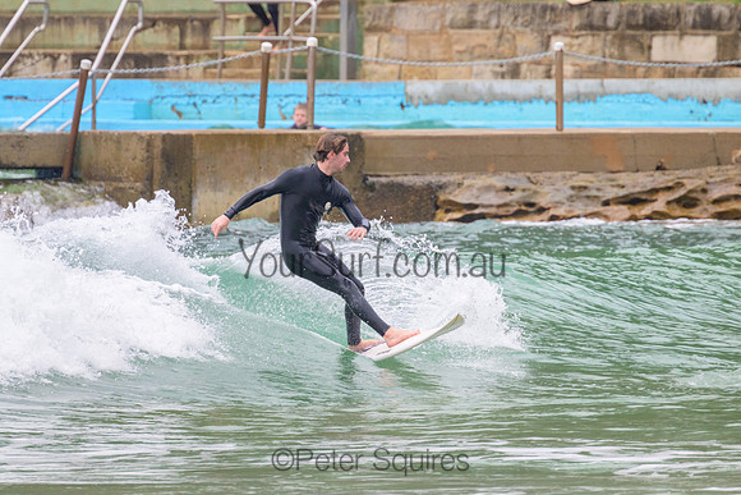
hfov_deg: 2.2
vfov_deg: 1.5
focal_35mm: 924
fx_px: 19014
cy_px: 212
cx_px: 378
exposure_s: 1/1250
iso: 1400
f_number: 11
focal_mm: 800
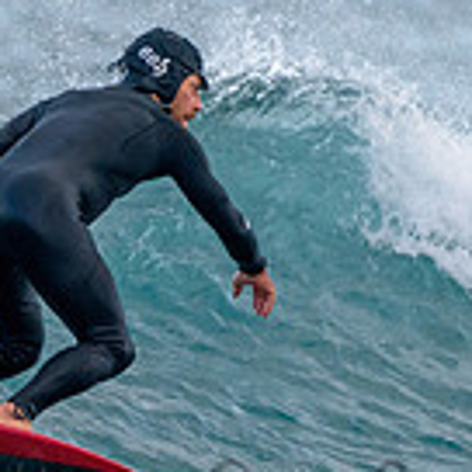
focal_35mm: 2228
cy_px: 389
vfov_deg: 0.8
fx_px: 34370
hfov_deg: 0.8
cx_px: 127
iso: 640
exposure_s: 1/1250
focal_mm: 500
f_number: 5.6
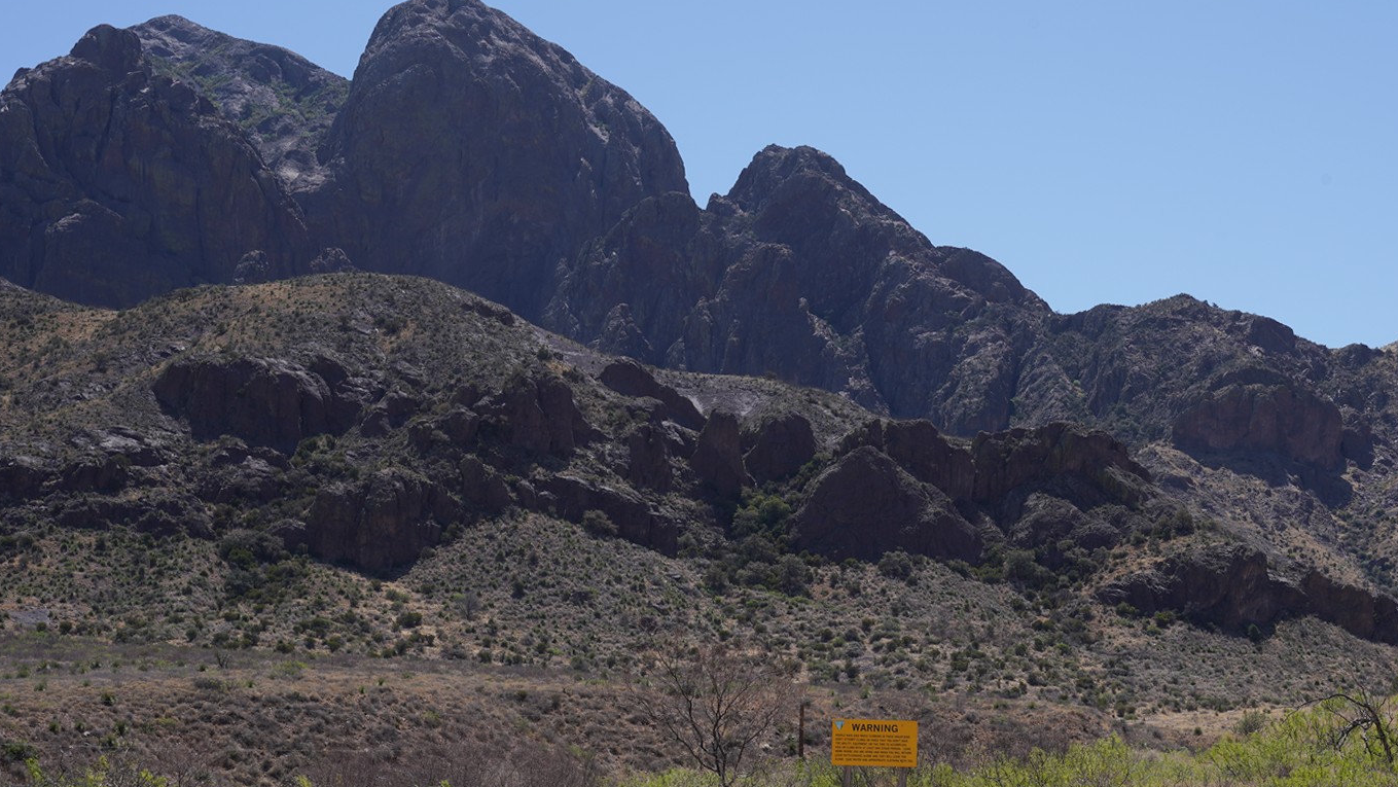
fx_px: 2744
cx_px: 875
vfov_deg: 16.2
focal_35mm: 74
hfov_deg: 28.5
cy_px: 589
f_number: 16
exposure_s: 1/100
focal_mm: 48
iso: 100
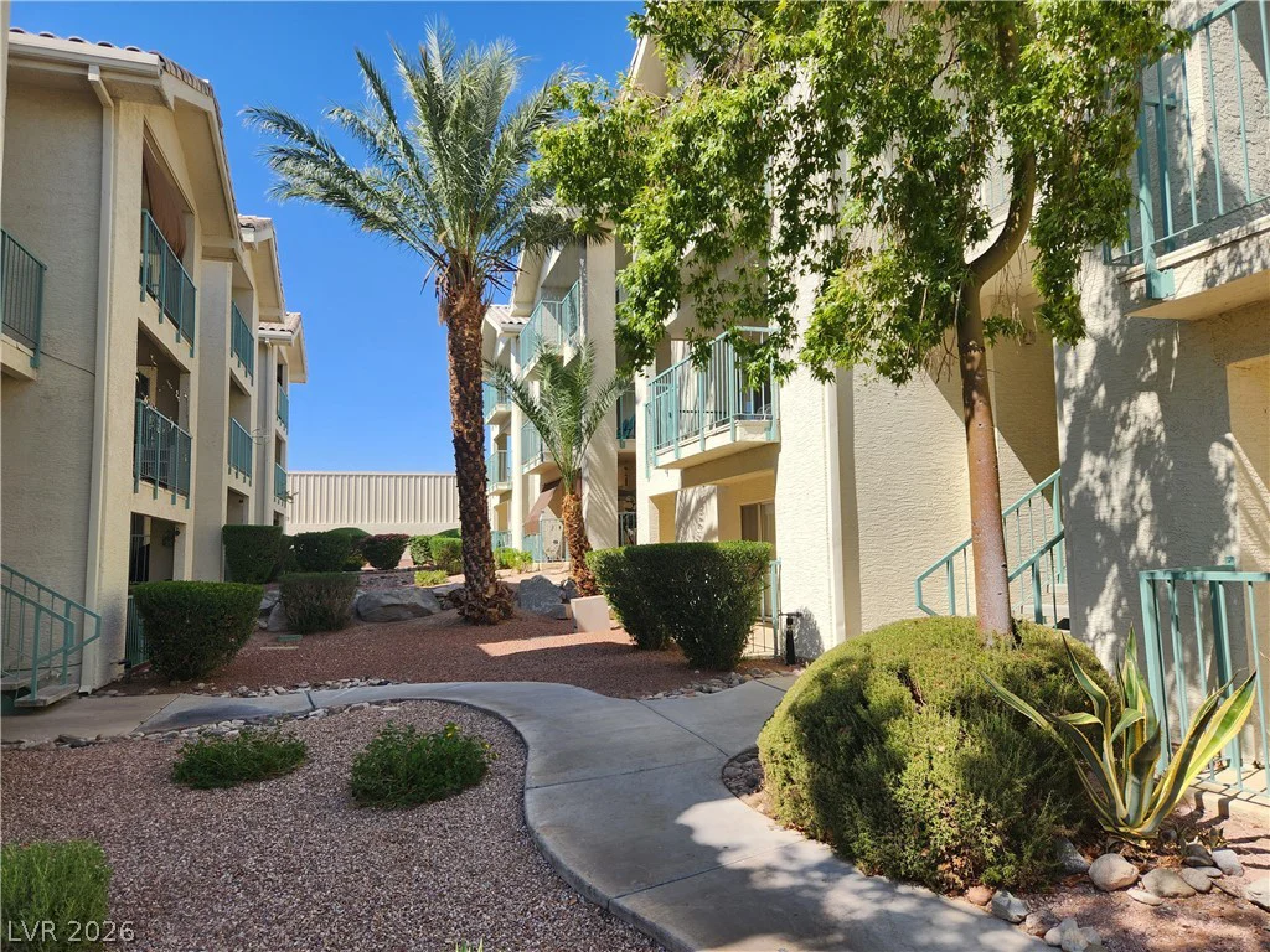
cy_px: 476
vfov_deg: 58.9
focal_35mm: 23
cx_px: 635
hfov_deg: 73.9
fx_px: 844
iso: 20
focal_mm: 5.4
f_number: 1.8
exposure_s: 1/1433
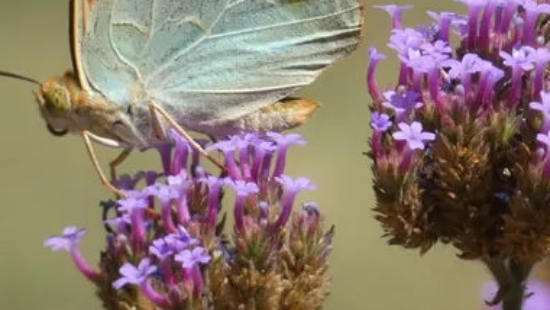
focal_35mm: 733
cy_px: -22
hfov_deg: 2.9
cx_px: 252
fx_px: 10693
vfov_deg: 1.7
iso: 80
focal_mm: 71.7
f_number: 5.6
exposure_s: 1/125
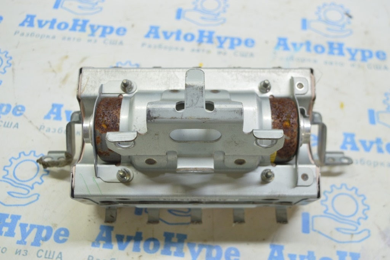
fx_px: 487
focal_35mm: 45
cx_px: 195
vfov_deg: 29.8
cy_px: 130
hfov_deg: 43.6
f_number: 5.6
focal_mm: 30
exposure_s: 1/20
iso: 400
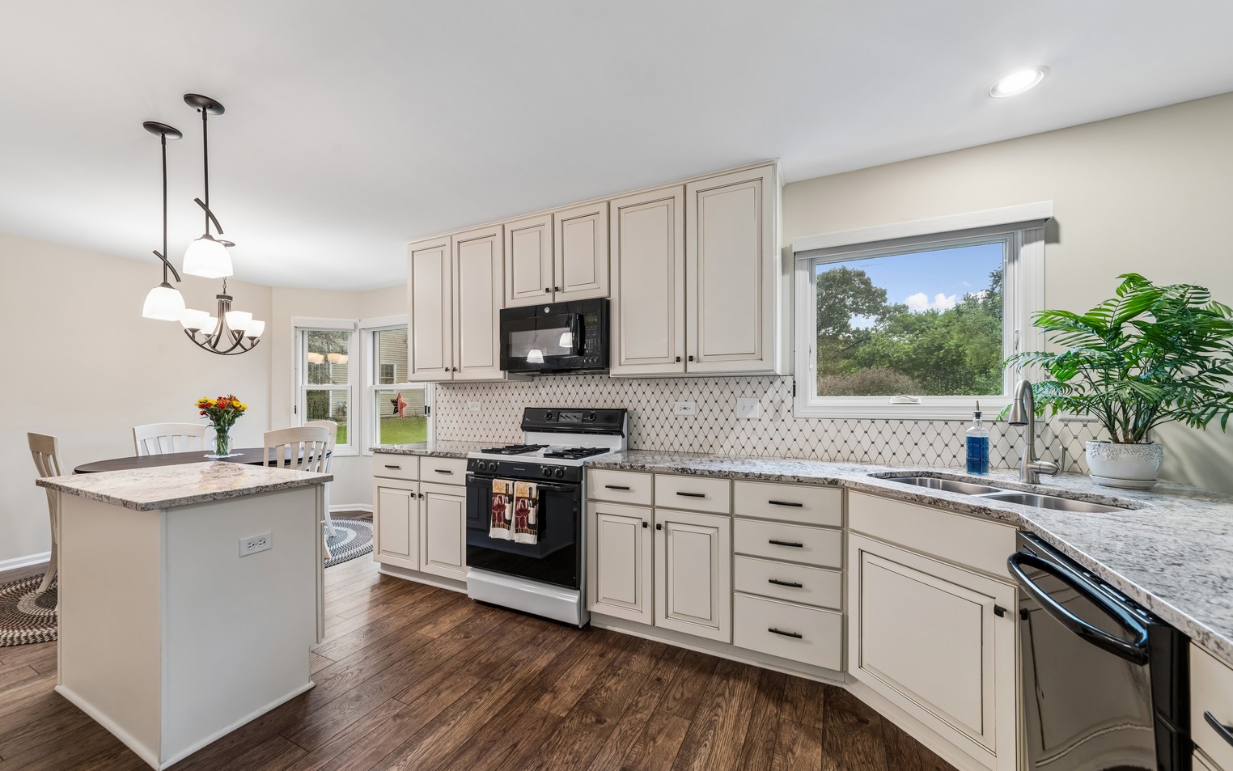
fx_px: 437
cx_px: 585
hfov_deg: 109.3
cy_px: 397
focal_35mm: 13
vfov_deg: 82.8
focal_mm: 12
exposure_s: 1/3.33
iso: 160
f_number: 10
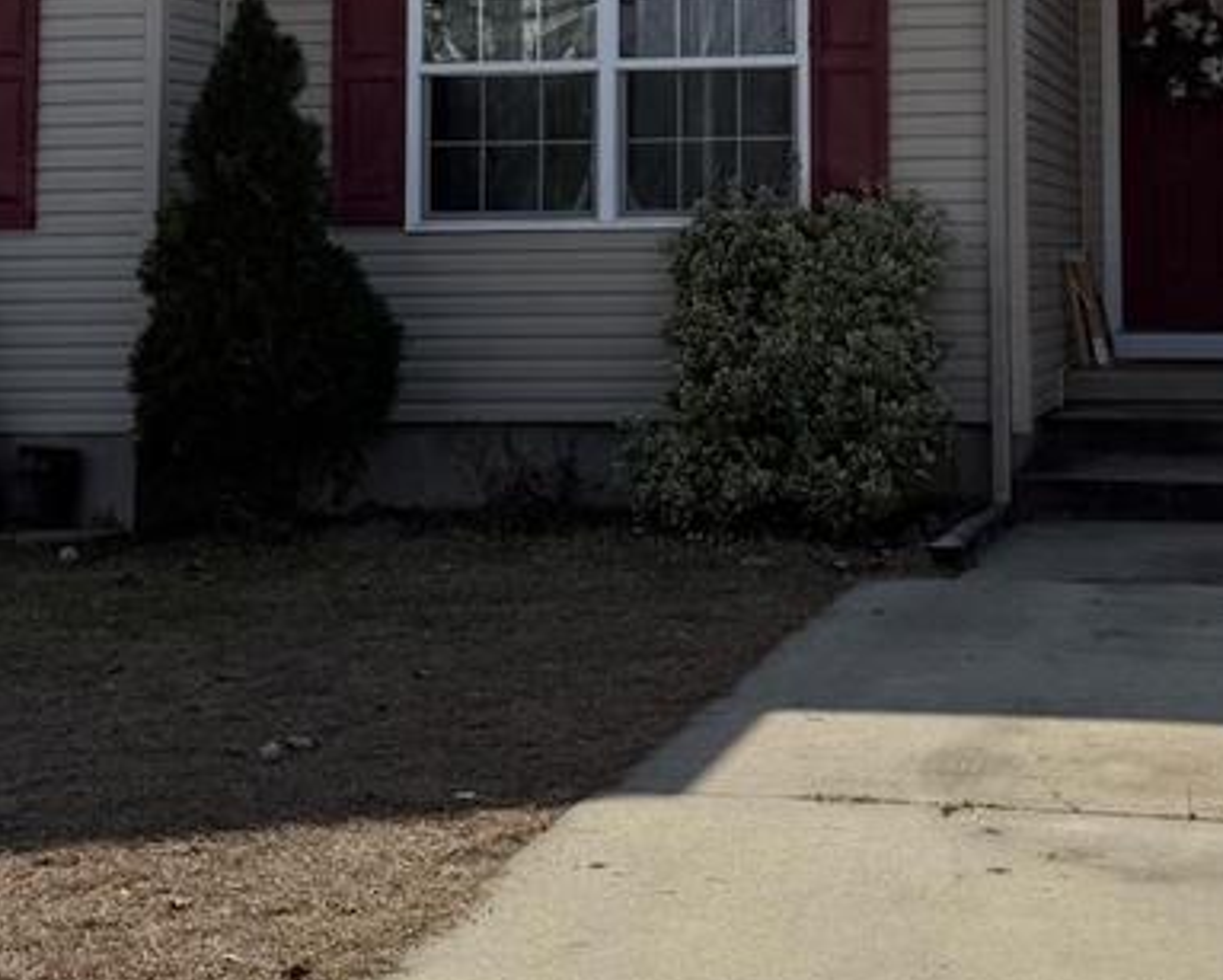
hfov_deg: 28.3
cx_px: 926
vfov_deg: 22.5
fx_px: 2391
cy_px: 70
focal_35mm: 66
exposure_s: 1/8130
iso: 80
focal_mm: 6.76
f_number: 1.78
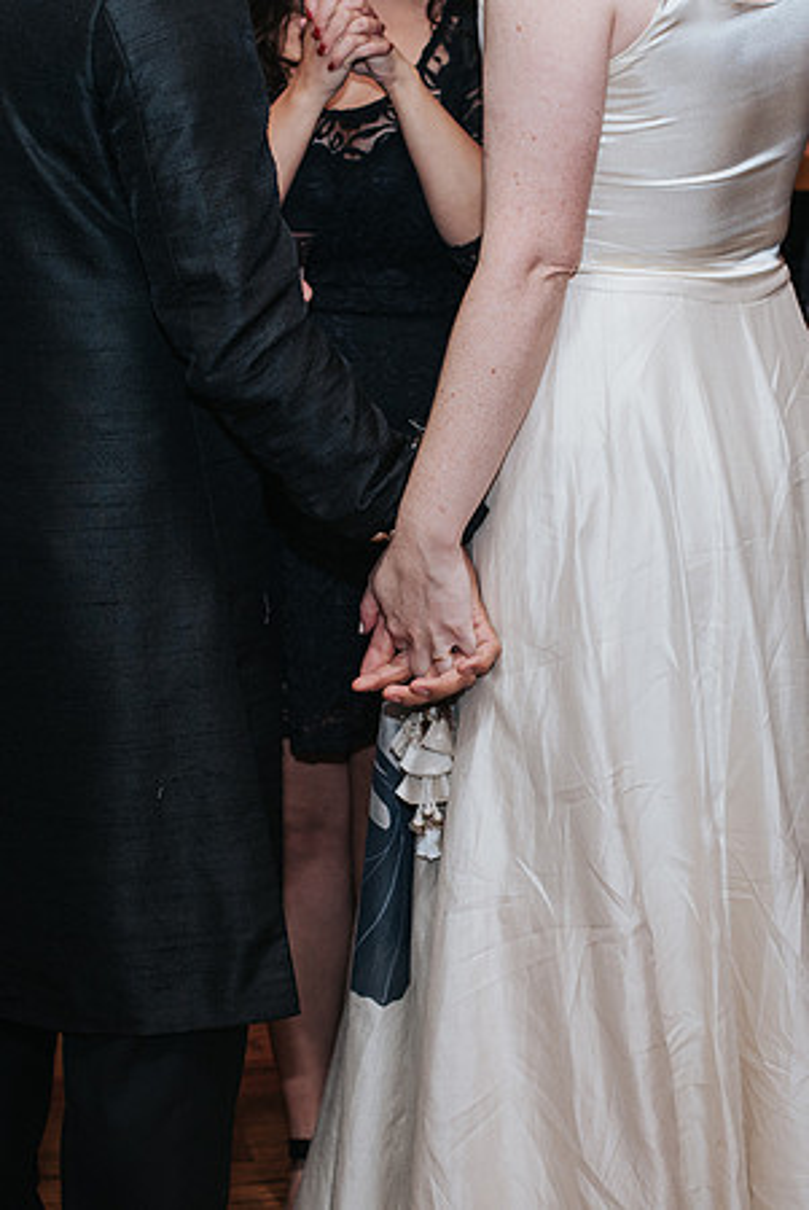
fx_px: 3027
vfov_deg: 22.6
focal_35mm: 90
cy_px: 517
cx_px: 493
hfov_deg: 15.2
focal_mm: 50
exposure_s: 1/200
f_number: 3.2
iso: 800
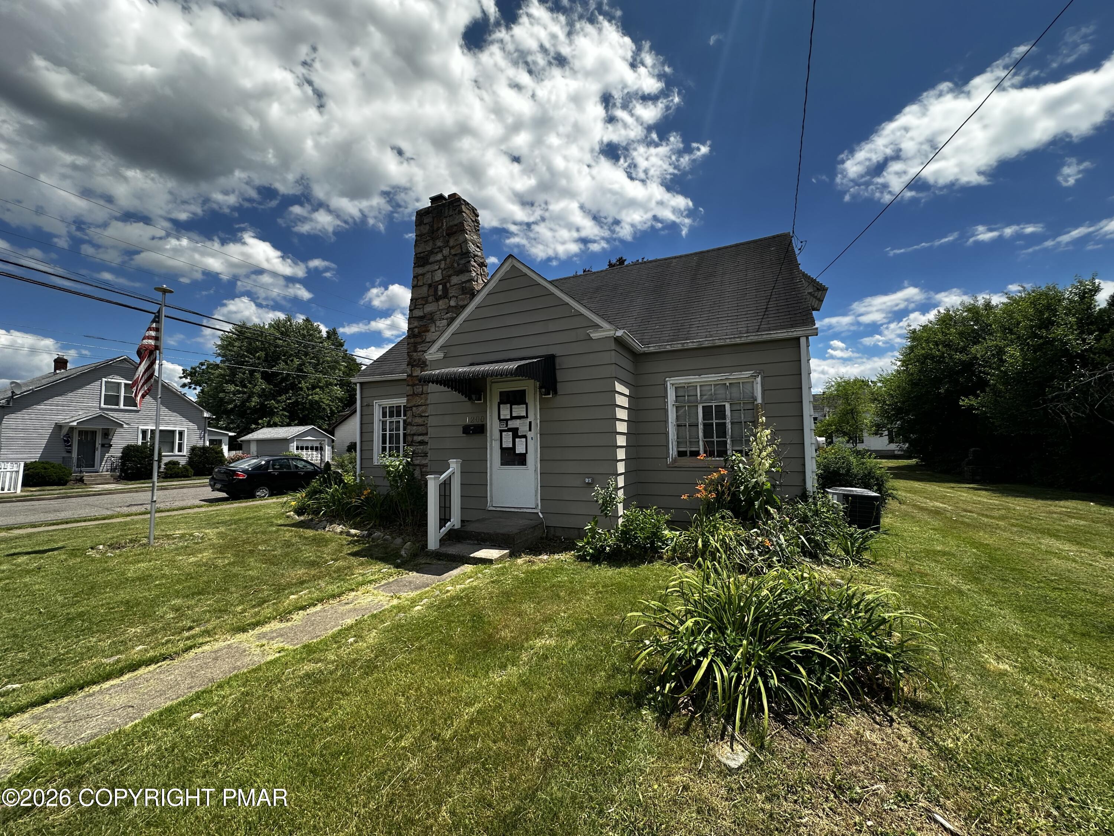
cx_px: 557
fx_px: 451
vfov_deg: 85.7
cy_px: 418
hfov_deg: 102.1
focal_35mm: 14
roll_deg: -0.6
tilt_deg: +2.7
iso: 50
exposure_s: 1/1435
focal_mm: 2.22
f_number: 2.2
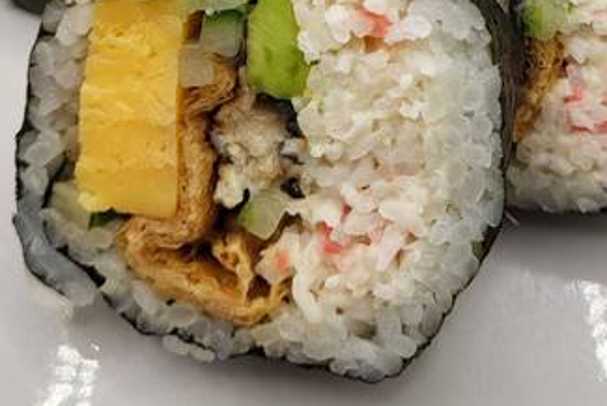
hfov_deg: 32.7
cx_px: 390
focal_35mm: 61
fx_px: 1029
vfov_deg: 20.4
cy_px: -115
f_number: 1.8
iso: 40
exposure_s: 1/321
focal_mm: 5.4
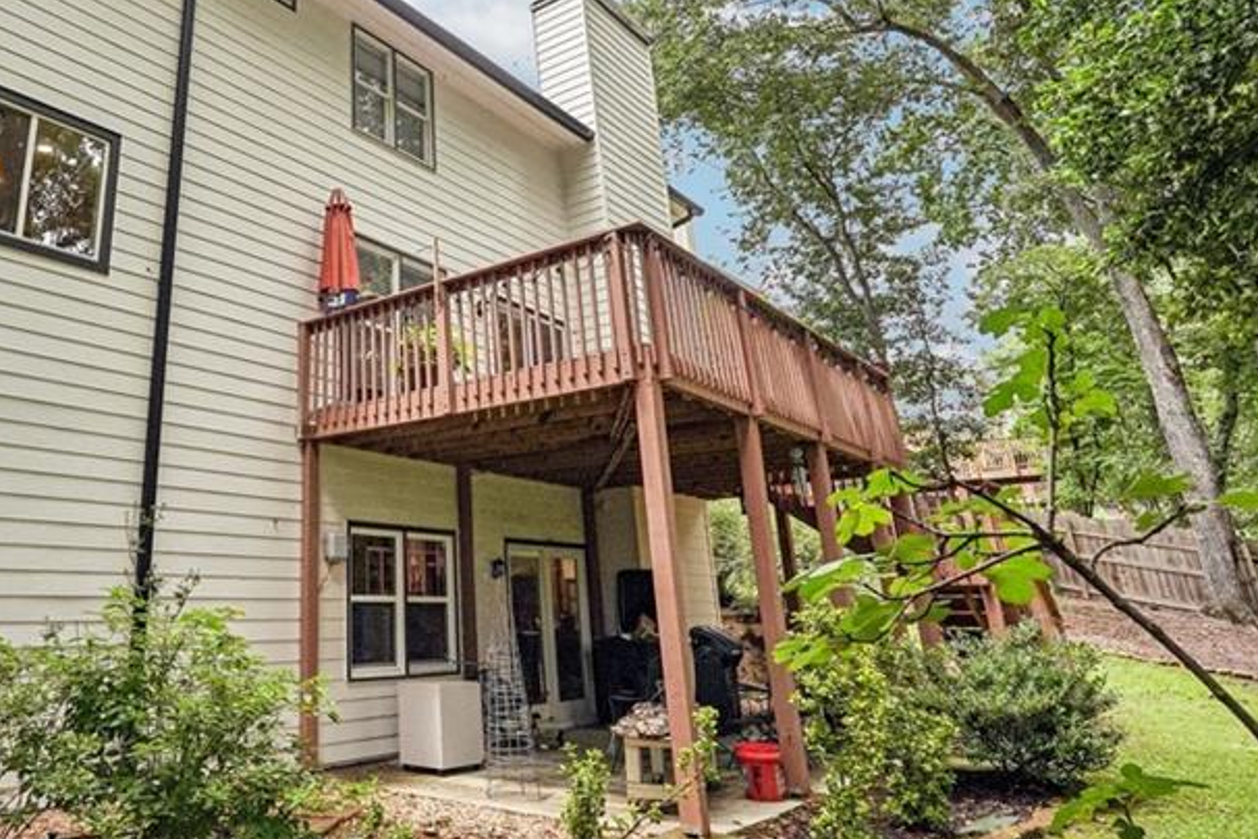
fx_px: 943
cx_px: 345
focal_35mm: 27
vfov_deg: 46.9
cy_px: 261
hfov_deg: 64.1
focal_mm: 16
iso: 800
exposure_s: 1/1250
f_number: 8
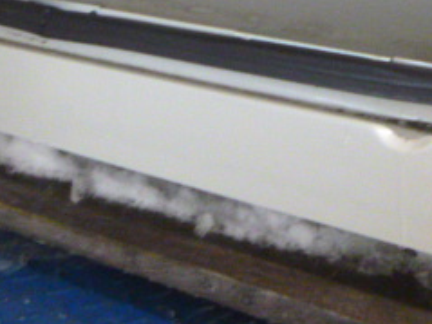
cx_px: 224
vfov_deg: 20.5
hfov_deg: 29.0
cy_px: -60
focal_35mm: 67
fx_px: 836
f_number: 3.9
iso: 800
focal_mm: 4.5
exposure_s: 1/30
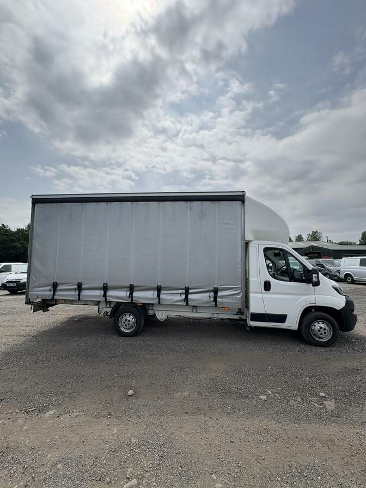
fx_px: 197
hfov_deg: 85.7
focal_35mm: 14
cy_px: 244
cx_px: 183
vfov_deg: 102.1
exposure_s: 1/2674
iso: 50
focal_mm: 2.22
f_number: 2.2
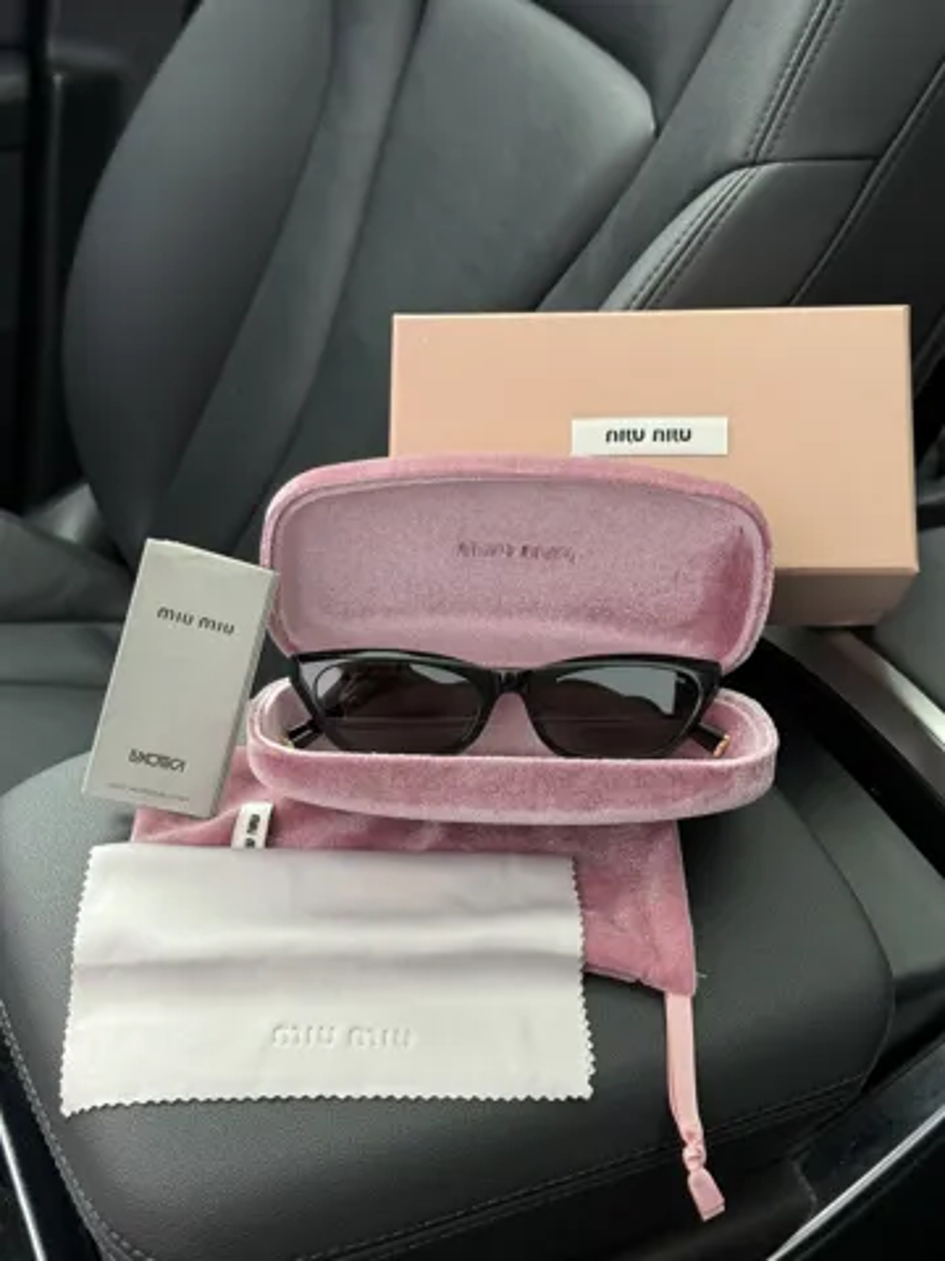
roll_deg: -3.0
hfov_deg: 30.3
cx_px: 472
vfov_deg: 39.7
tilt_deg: -37.1
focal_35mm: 48
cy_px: 630
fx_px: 1747
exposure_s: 1/51
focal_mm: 6.76
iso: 80
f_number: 1.78
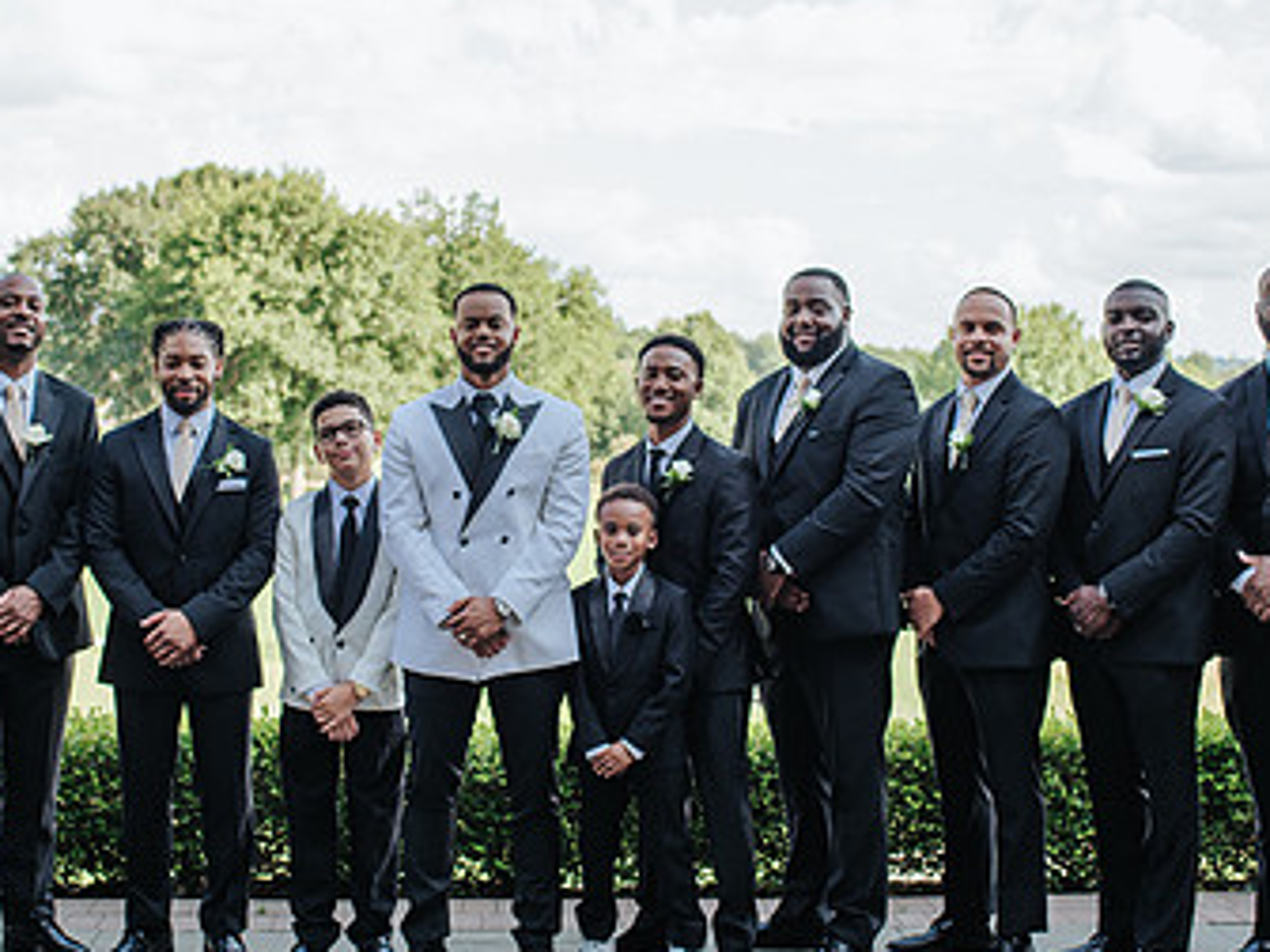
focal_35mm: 62
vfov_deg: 23.6
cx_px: 522
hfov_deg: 31.1
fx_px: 2275
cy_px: 433
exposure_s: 1/320
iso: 100
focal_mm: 35
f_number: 2.8
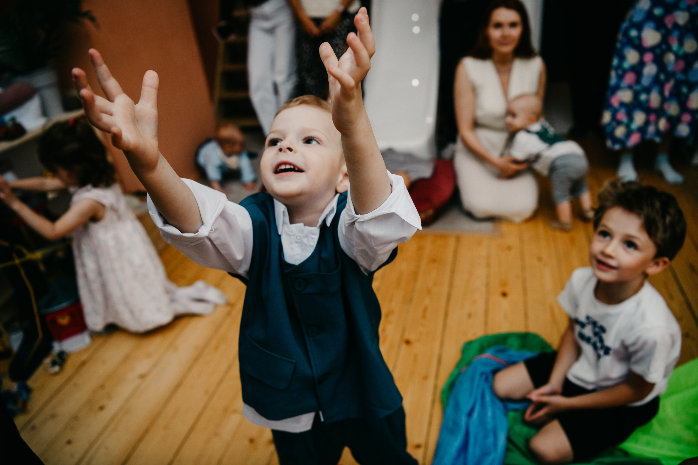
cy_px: 232
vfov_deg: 49.6
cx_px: 349
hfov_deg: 69.4
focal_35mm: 26
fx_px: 504
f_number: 3.2
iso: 160
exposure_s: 1/160
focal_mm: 26
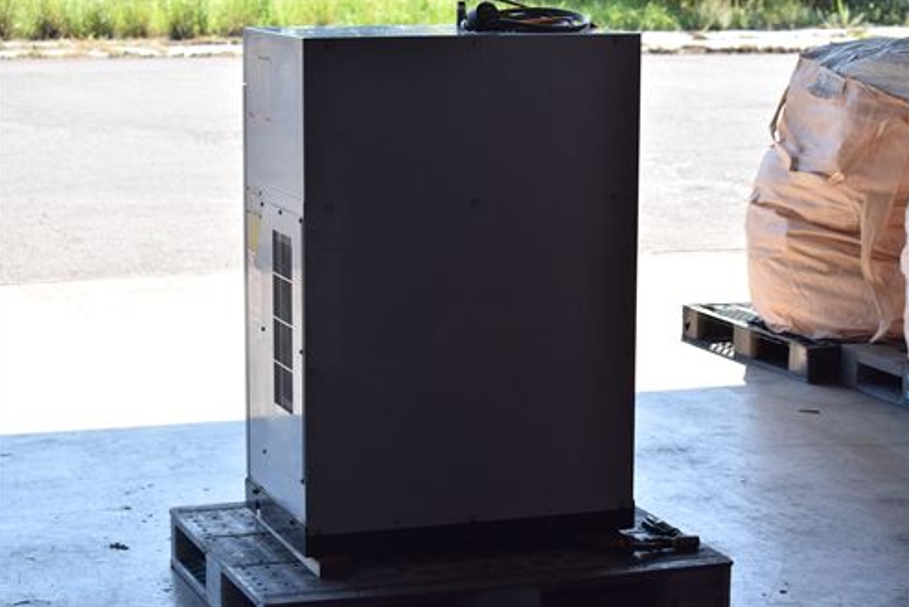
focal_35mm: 88
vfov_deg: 15.6
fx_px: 2223
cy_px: 302
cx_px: 453
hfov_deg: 23.1
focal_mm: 58
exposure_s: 1/1600
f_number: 6.3
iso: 1250
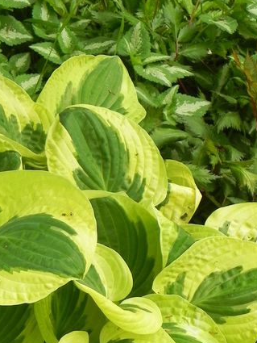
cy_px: 242
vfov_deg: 12.3
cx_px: 18
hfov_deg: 9.2
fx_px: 1583
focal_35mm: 160
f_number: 4.5
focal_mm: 15.1
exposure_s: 1/160
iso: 160
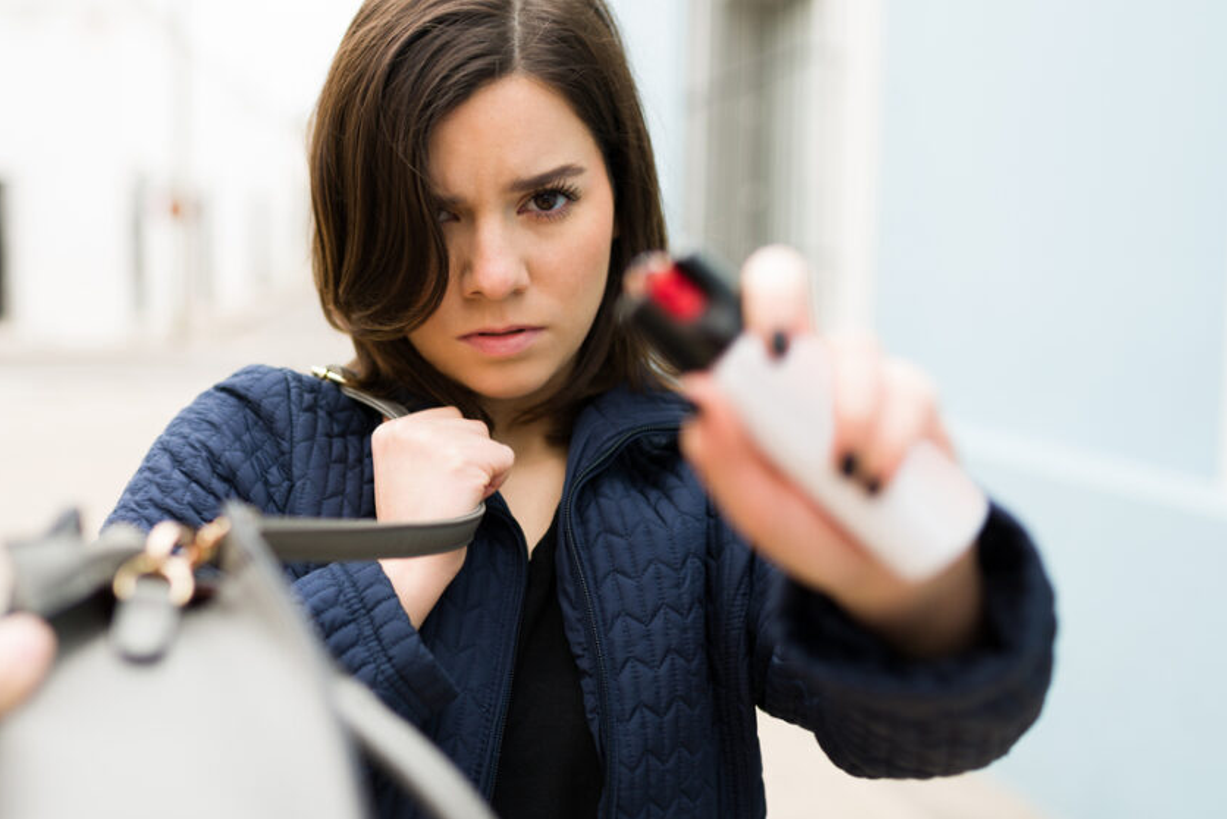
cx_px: 487
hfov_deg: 40.9
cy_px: 444
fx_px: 1636
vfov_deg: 28.1
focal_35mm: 48
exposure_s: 1/160
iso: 100
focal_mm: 35
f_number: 1.8
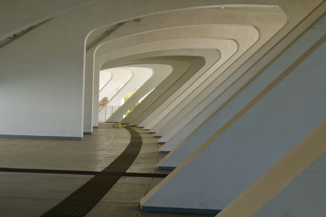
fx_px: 453
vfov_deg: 27.0
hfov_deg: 39.6
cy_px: 108
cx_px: 163
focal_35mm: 50
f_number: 20
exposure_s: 1/60
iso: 1000
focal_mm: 50
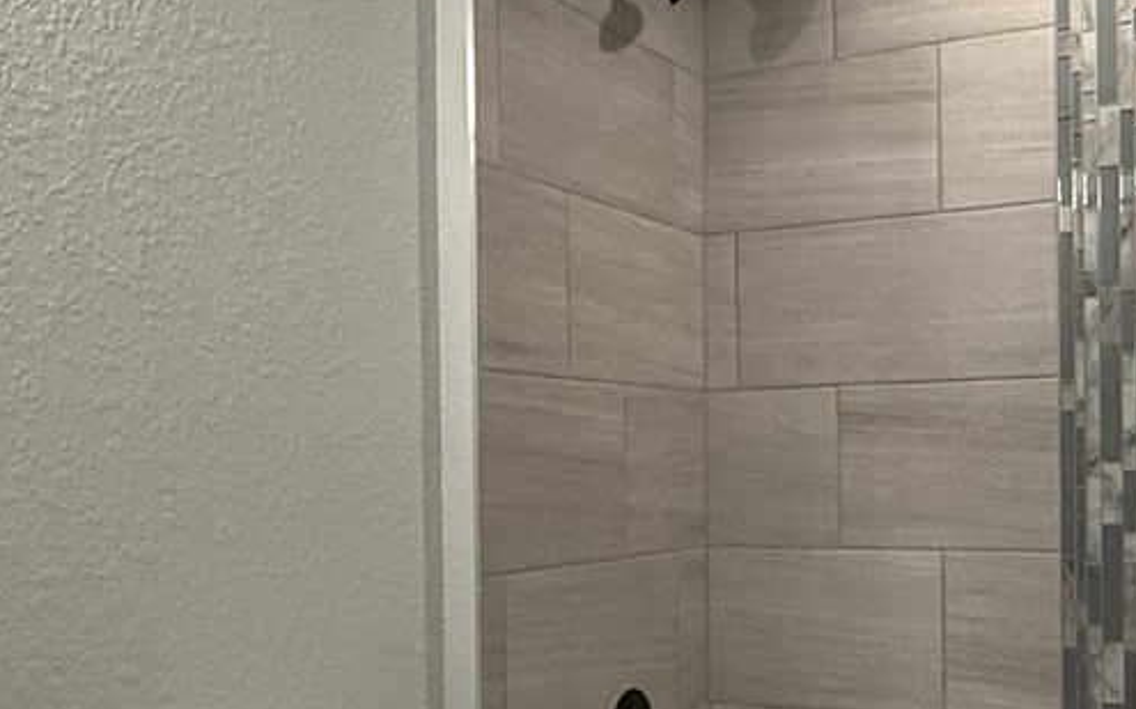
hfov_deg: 41.8
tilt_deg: +0.4
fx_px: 1486
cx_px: 636
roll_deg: +1.1
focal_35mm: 48
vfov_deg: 26.7
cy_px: 470
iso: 250
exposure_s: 1/120
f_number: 2.2
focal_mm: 2.22
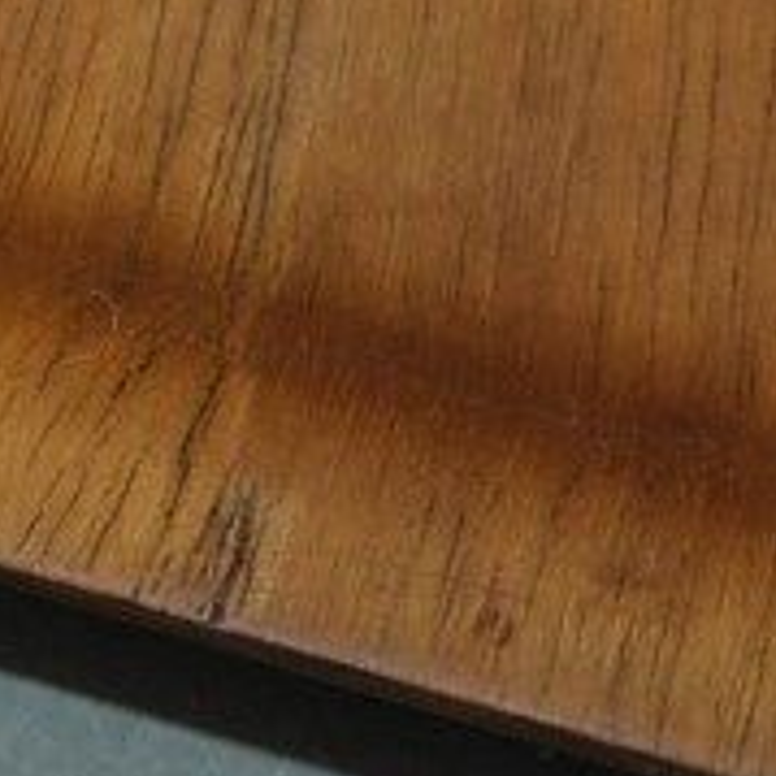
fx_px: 5808
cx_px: -798
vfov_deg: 7.5
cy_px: -473
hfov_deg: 7.3
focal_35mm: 229
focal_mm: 25.4
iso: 1000
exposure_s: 1/38
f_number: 3.2
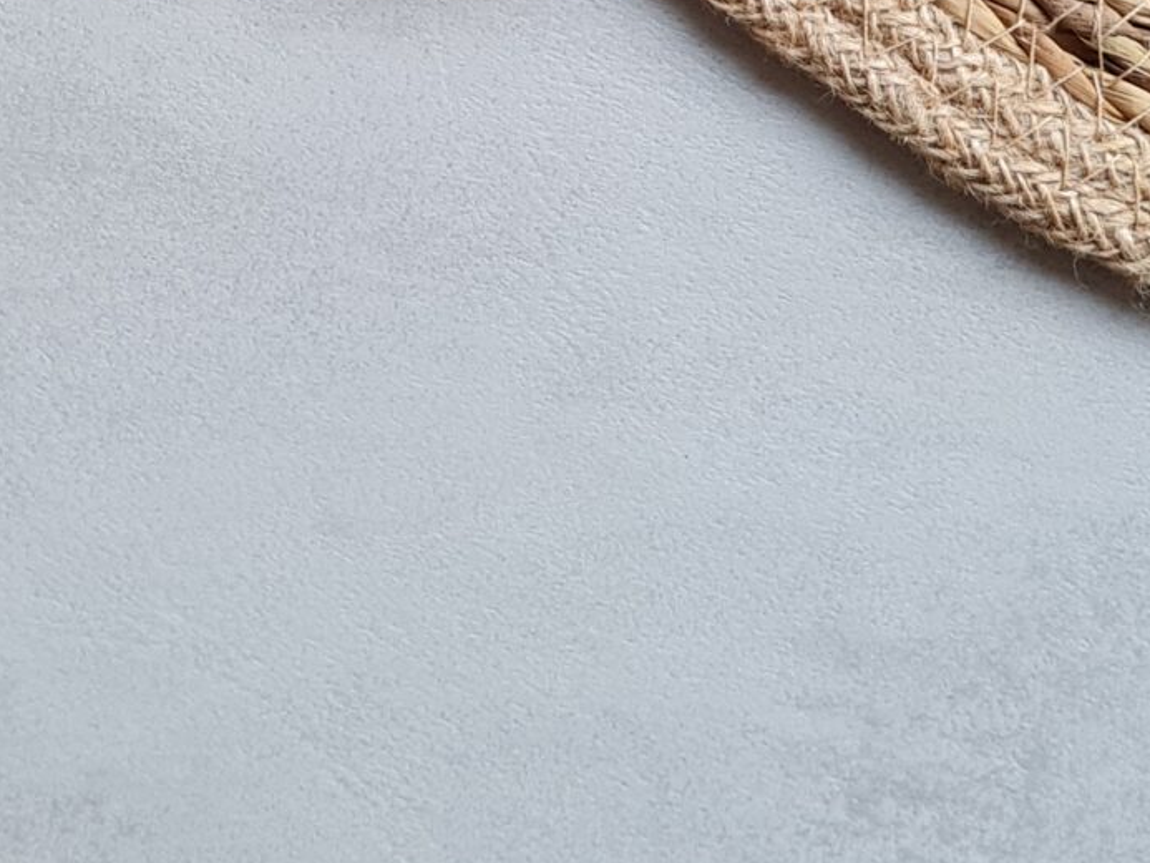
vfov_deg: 14.7
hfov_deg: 20.4
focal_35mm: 96
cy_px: -290
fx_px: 3190
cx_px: 446
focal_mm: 5.4
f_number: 1.8
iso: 250
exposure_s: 1/100
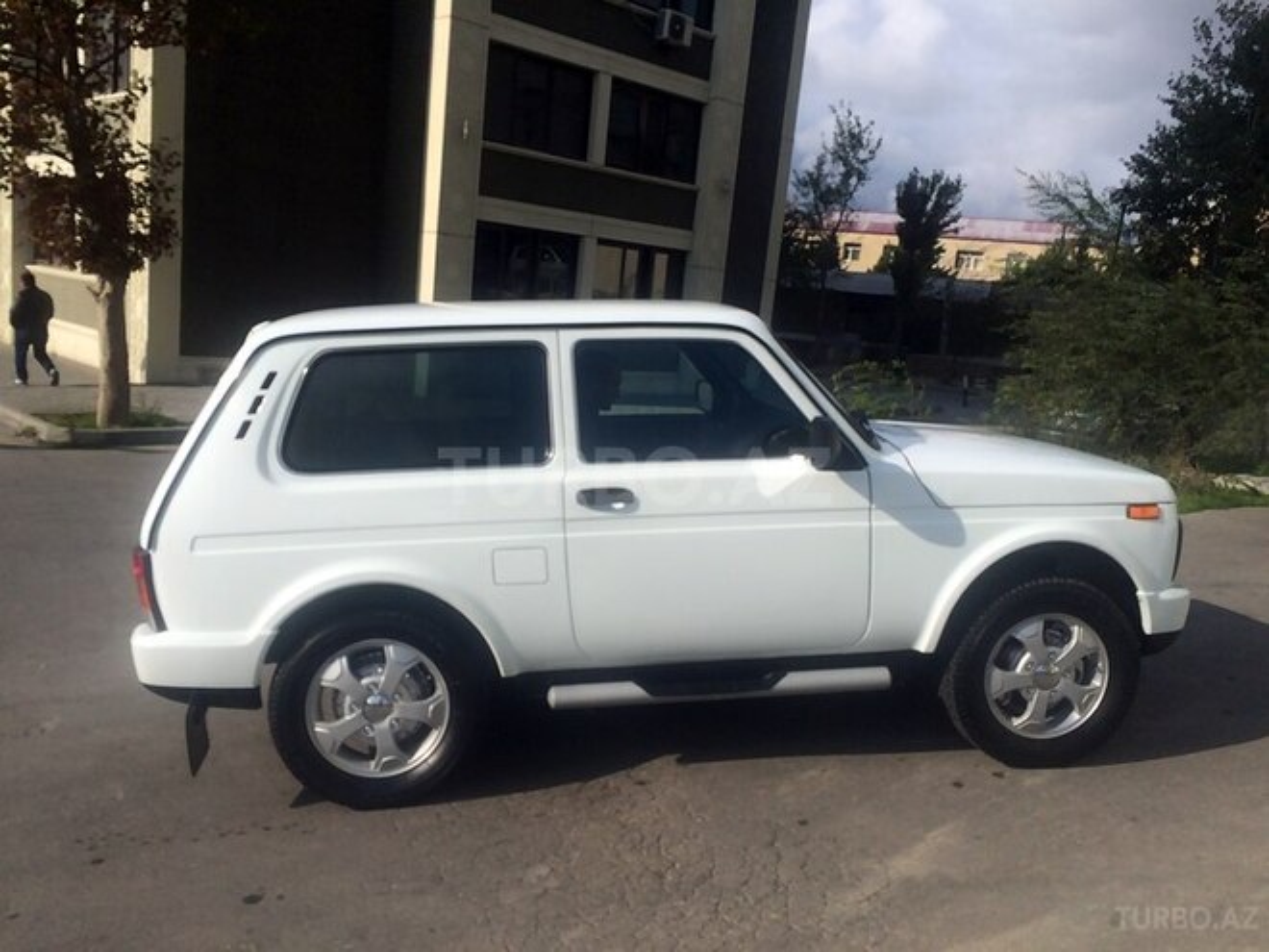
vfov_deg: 48.2
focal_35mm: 29
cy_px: 476
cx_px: 634
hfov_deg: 61.7
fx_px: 1063
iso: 32
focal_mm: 4.15
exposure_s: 1/3731
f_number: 2.2
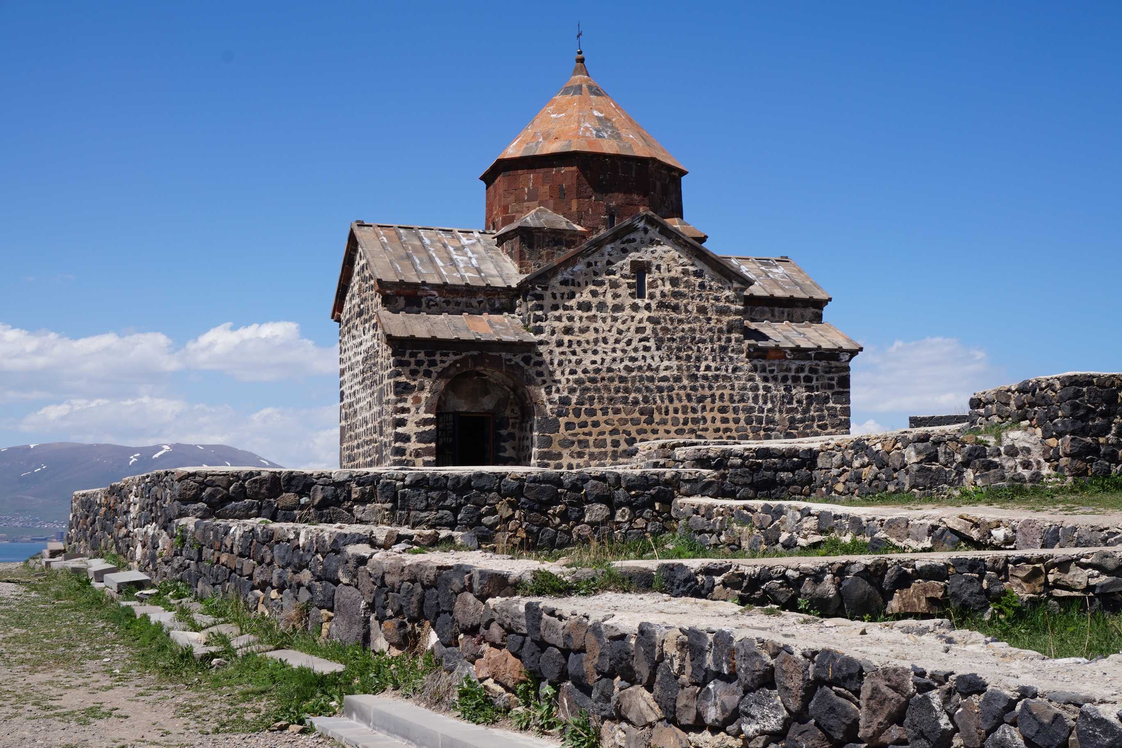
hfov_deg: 42.3
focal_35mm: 46
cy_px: 374
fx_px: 1449
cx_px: 561
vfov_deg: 28.9
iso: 100
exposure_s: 1/125
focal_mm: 31
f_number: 14
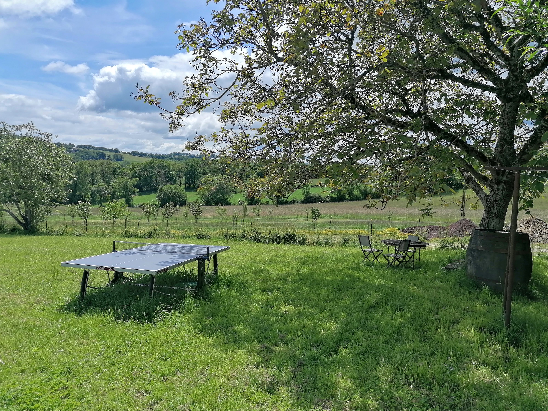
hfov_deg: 65.3
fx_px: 427
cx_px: 274
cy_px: 206
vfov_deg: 51.4
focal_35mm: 27
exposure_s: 1/2079
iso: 50
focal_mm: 4.75
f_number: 1.8
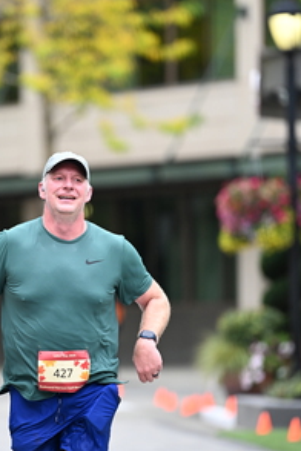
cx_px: 59
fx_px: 4690
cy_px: 235
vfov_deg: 5.5
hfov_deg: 3.7
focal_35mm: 374
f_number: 2.8
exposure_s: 1/1600
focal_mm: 200
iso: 640
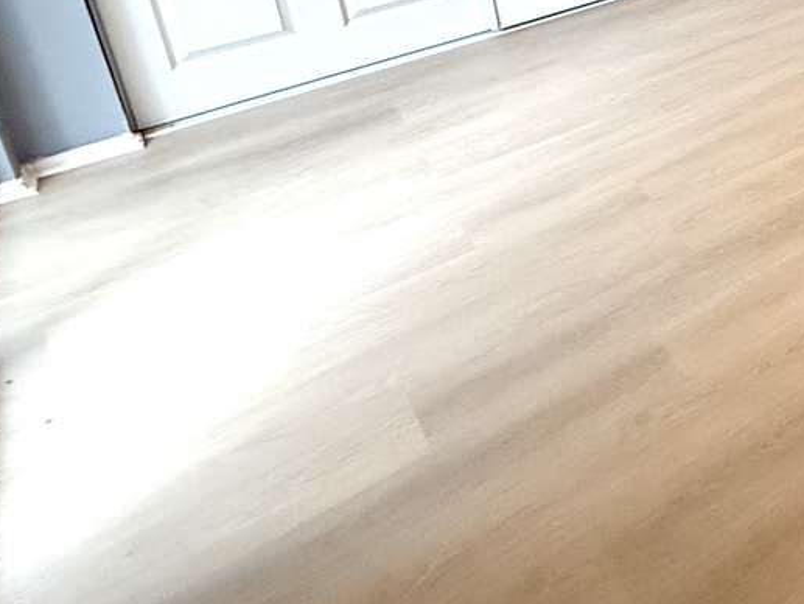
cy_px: -112
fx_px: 906
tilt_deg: -17.7
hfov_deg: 33.7
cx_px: 1059
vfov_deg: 31.2
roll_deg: -1.7
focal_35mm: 39
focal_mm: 2.22
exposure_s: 1/120
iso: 320
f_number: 2.2
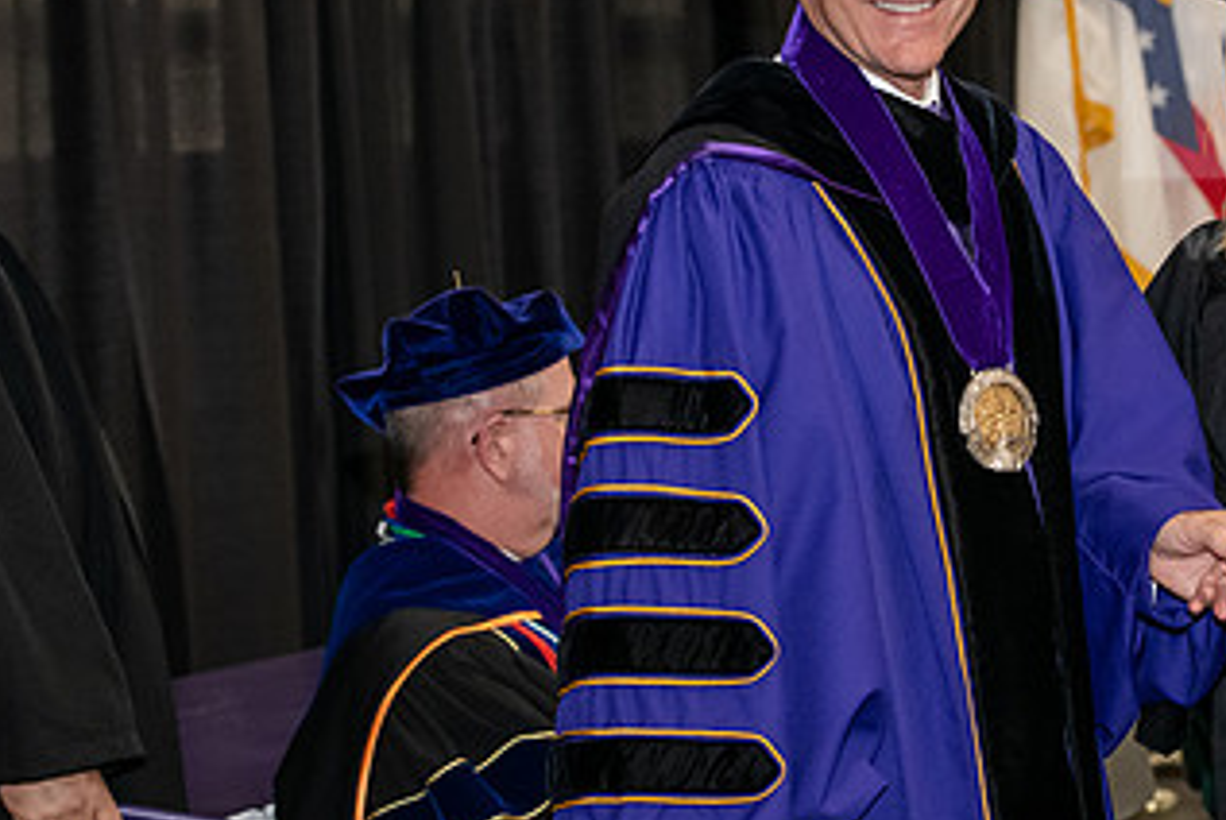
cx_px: 1006
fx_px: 4363
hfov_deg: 15.9
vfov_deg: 10.7
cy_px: 323
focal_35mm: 128
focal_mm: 70
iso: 2500
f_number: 5
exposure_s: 1/200
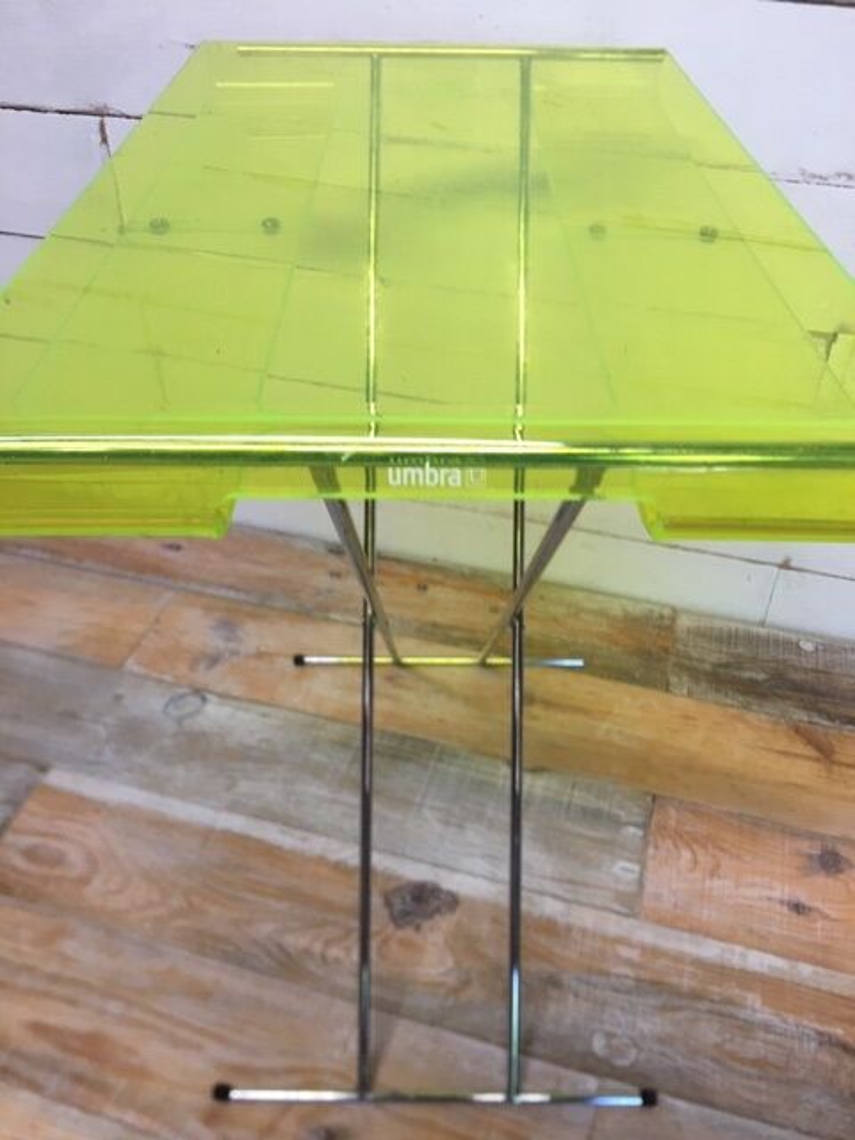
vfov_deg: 61.7
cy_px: 570
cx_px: 428
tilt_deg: -37.4
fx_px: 955
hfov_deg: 48.2
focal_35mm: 29
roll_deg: -1.0
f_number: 2.2
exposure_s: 1/17
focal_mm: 4.15
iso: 32
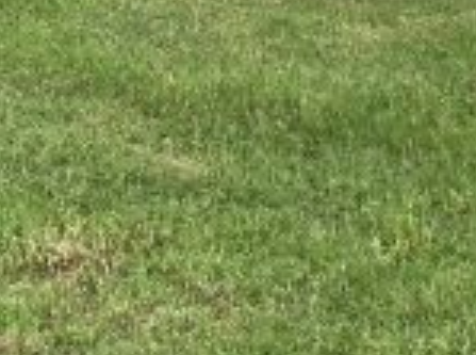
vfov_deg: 11.6
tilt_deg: +2.9
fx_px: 1536
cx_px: 403
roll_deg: +1.0
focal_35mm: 112
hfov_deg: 17.4
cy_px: -400
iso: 50
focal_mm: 5.7
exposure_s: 1/1000
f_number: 1.5
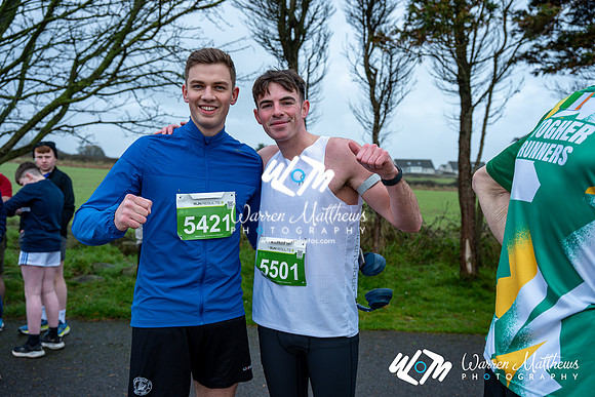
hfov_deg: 57.2
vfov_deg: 40.0
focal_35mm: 33
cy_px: 198
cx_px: 298
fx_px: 546
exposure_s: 1/200
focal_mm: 33
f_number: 4
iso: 100
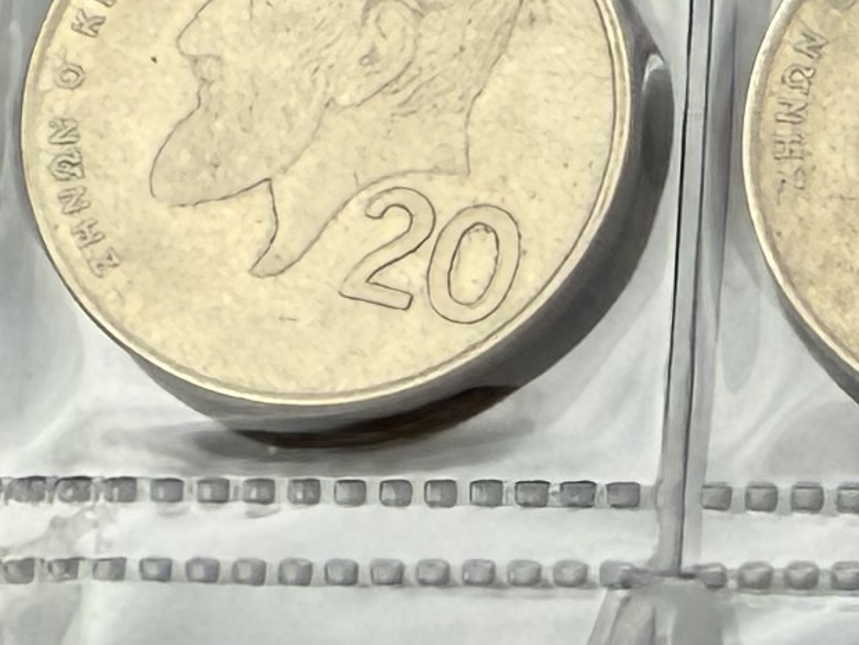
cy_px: 709
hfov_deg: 10.7
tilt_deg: -80.5
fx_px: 3871
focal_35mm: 156
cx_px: 2105
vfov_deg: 9.4
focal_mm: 2.22
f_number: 2.2
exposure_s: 1/208
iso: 40
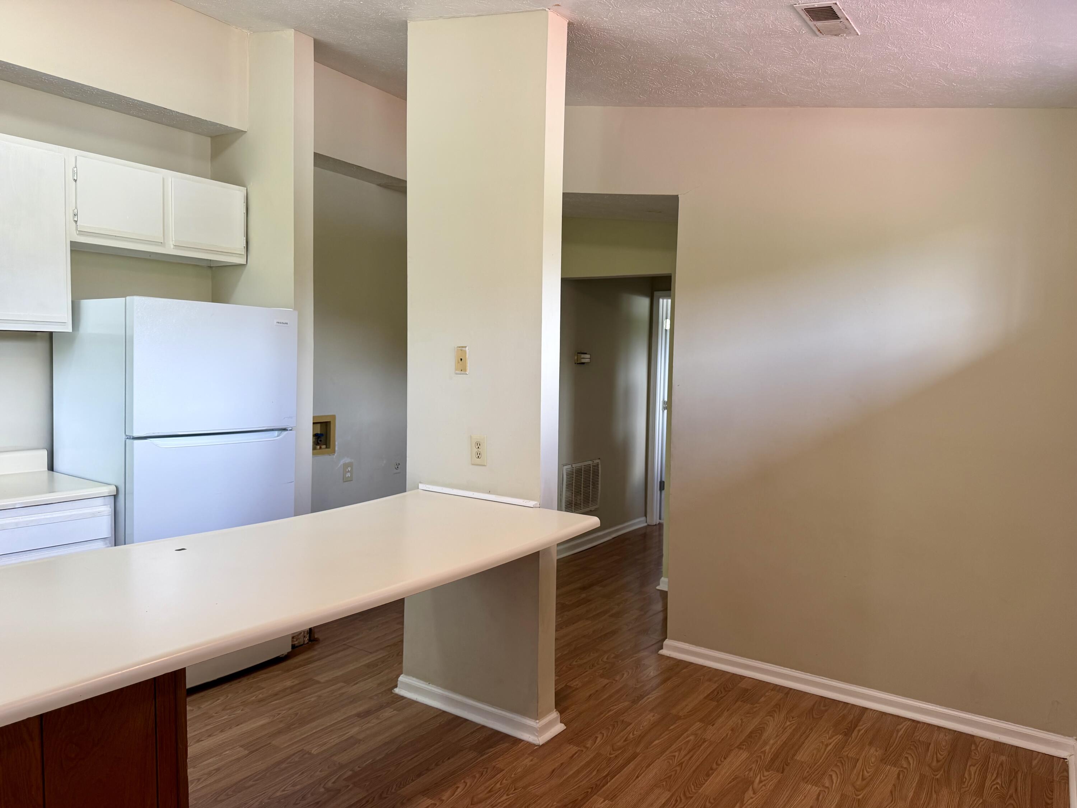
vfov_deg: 56.8
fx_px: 747
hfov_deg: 71.6
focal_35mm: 24
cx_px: 538
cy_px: 404
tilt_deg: -4.0
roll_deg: -0.9
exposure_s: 1/120
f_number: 1.78
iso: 125
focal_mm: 6.76
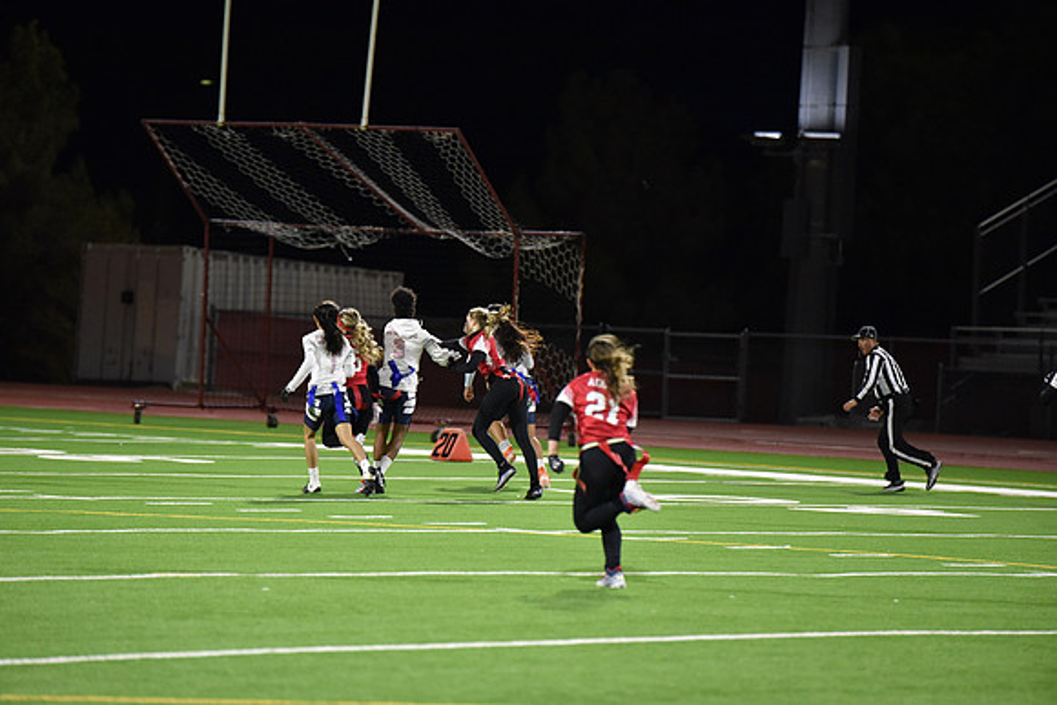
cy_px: 352
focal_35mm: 200
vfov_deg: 6.9
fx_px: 5873
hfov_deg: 10.3
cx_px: 528
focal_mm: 200
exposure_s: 1/640
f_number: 2.8
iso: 5600
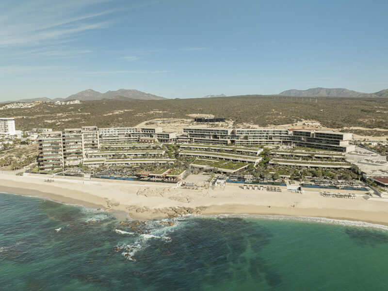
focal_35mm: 24
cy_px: 146
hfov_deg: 71.6
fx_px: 269
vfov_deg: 56.8
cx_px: 194
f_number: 2.8
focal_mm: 12.29
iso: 100
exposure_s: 1/1000
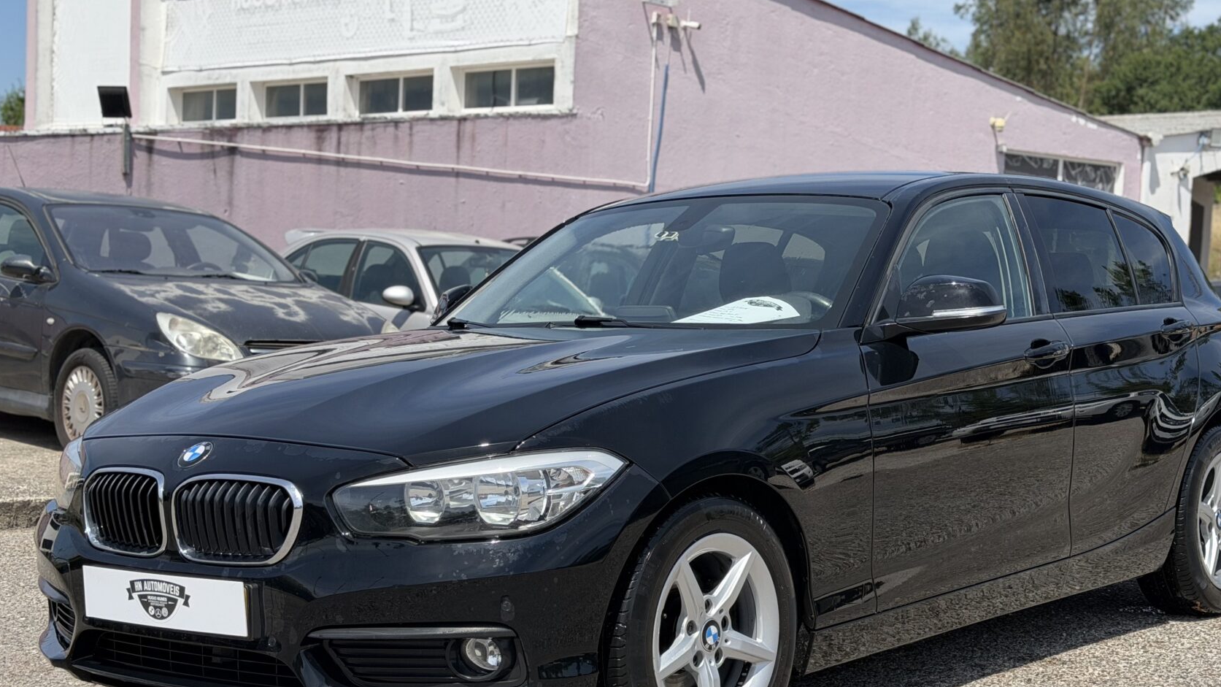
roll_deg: -3.4
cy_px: 409
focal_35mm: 60
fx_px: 1943
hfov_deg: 34.9
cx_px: 673
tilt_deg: -3.5
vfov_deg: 20.0
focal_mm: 6.76
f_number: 1.78
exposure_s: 1/2976
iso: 100
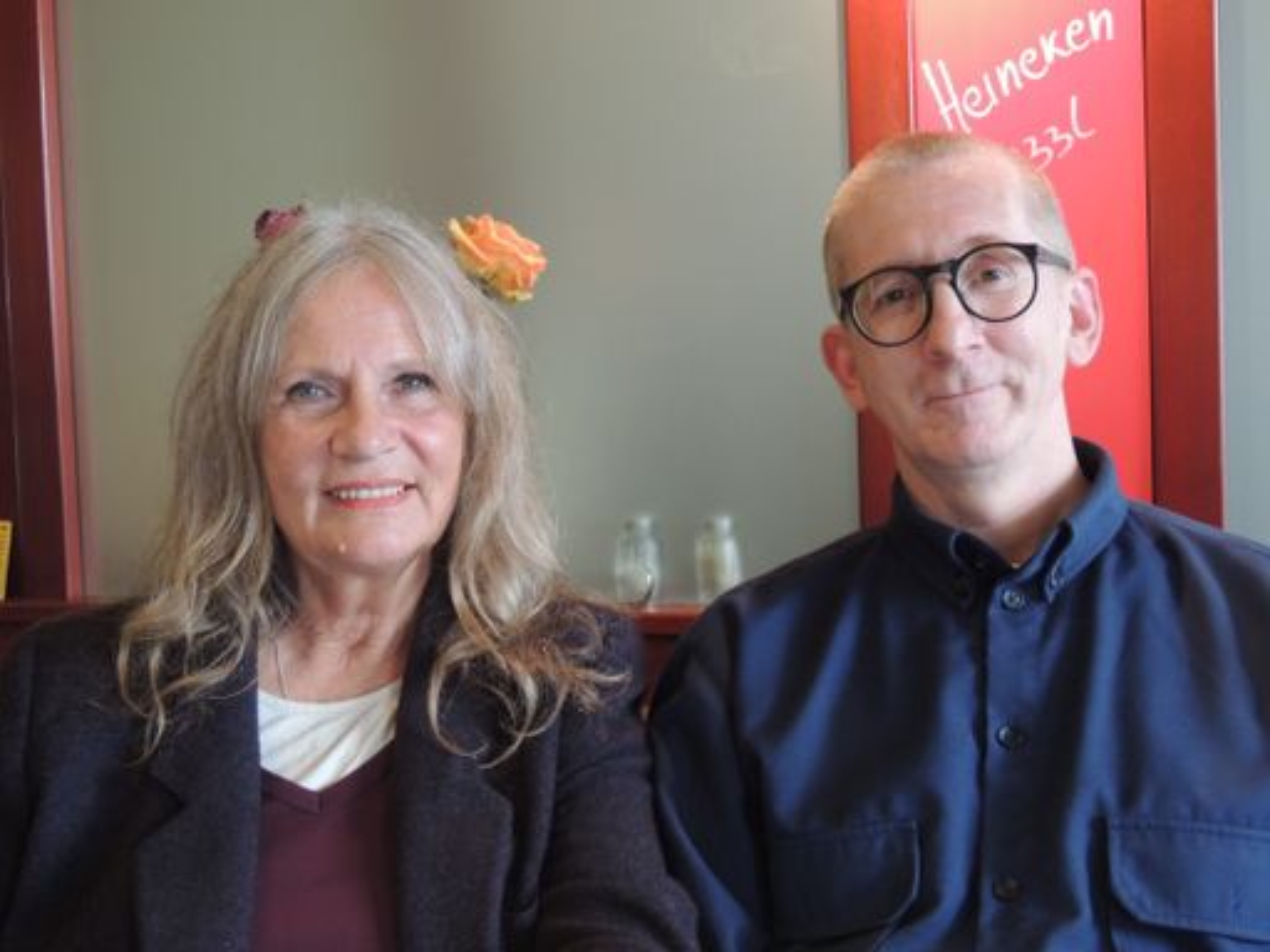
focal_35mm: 47
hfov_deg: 40.4
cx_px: 635
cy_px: 476
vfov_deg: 30.9
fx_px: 1724
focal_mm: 8.3
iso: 400
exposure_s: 1/13
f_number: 3.5
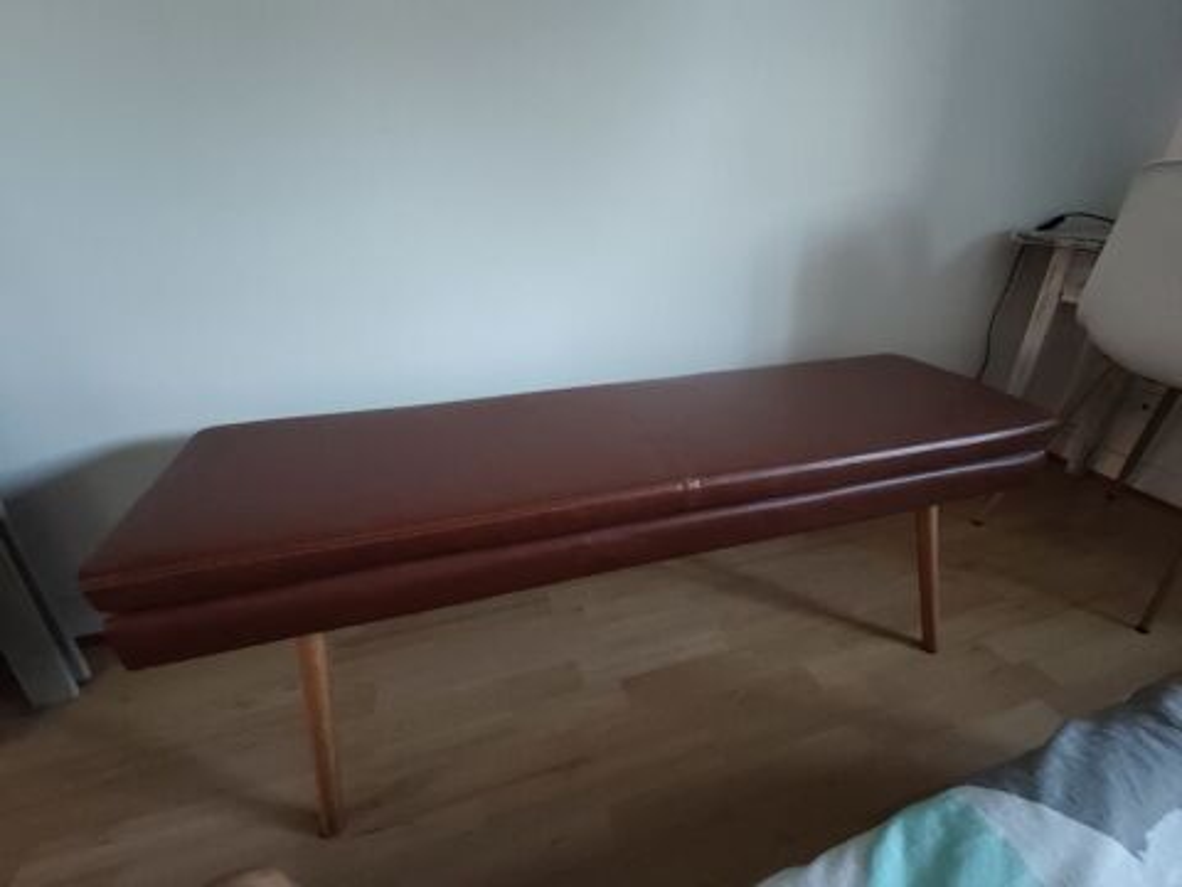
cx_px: 591
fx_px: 546
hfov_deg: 94.5
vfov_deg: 78.1
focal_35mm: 16
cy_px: 444
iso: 1038
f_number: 2.2
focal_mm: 1.67
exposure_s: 1/20
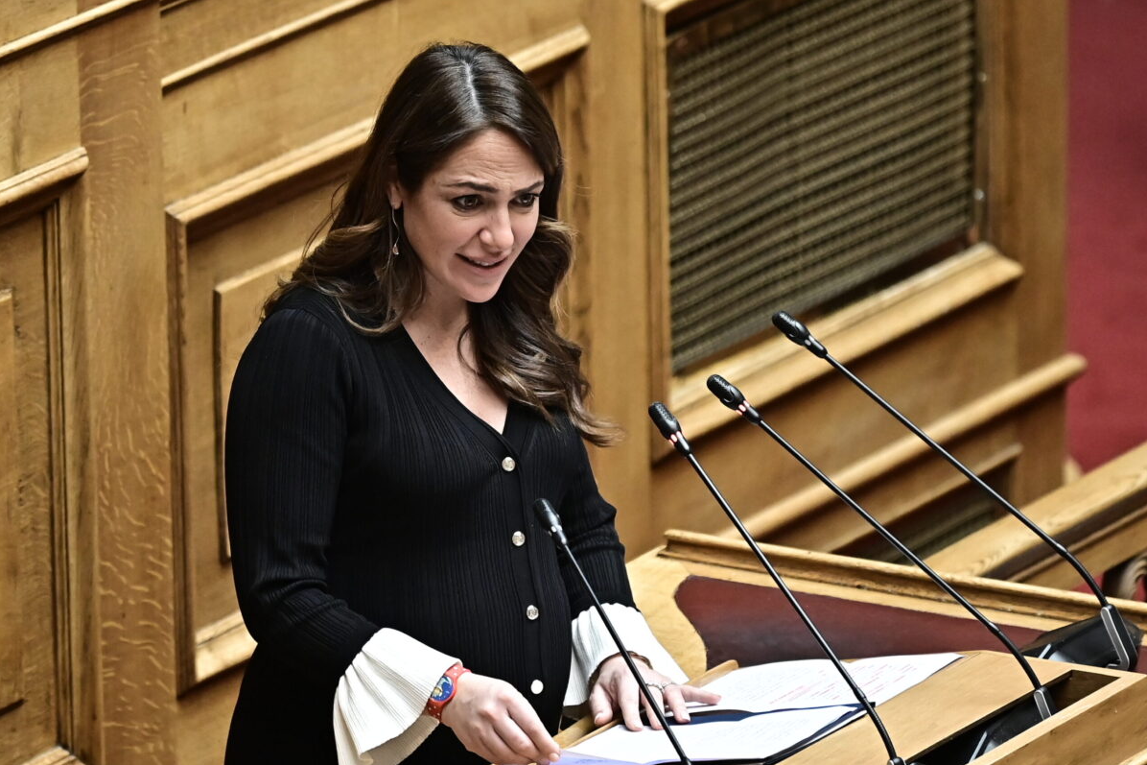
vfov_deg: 4.6
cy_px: 383
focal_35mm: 301
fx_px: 9588
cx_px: 573
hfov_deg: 6.8
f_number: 2.8
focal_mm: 200
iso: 1600
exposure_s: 1/800
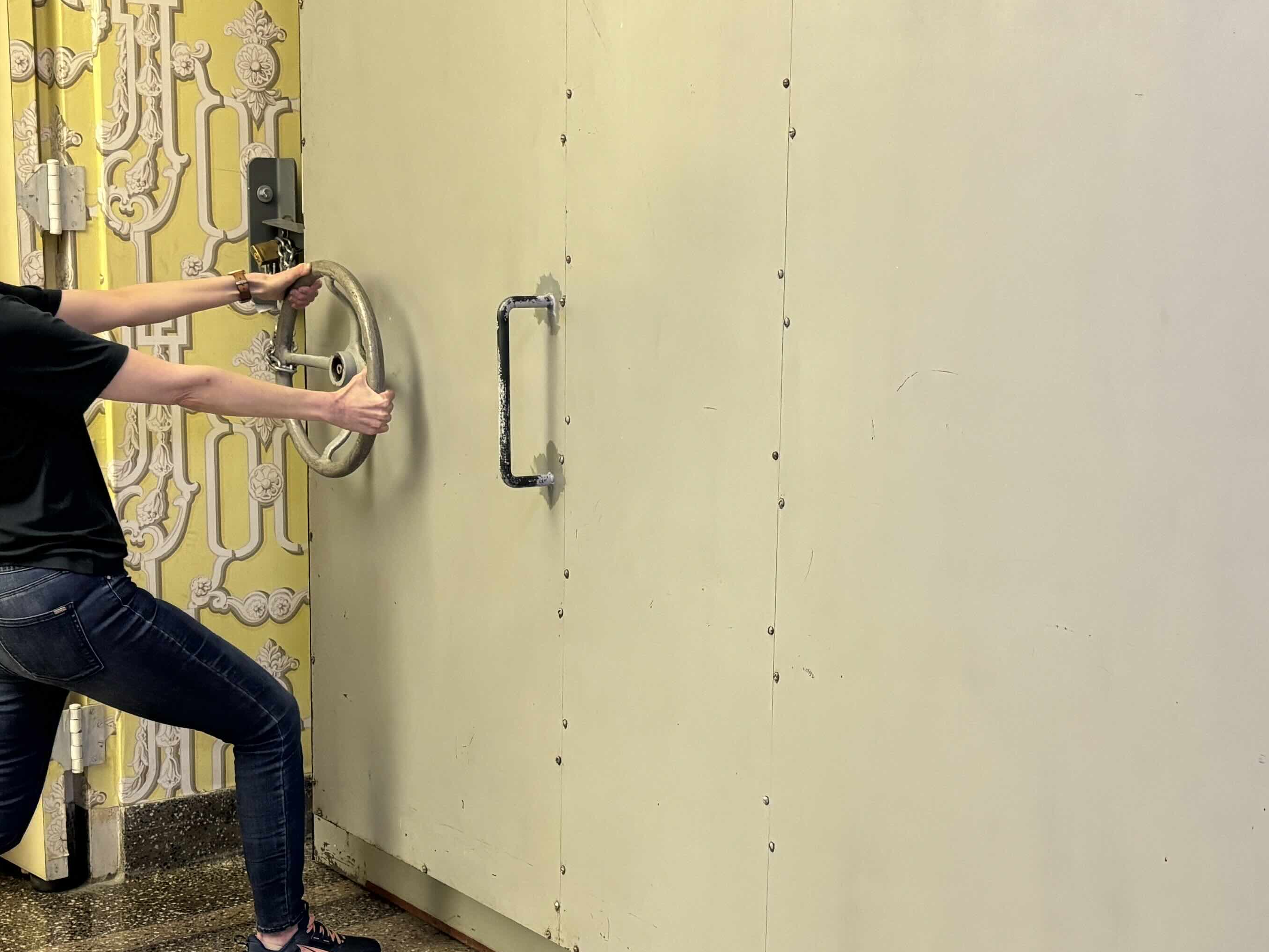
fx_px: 2016
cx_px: 747
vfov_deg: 26.5
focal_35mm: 55
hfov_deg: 34.8
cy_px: 570
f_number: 1.6
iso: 250
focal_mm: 5.96
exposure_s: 1/60
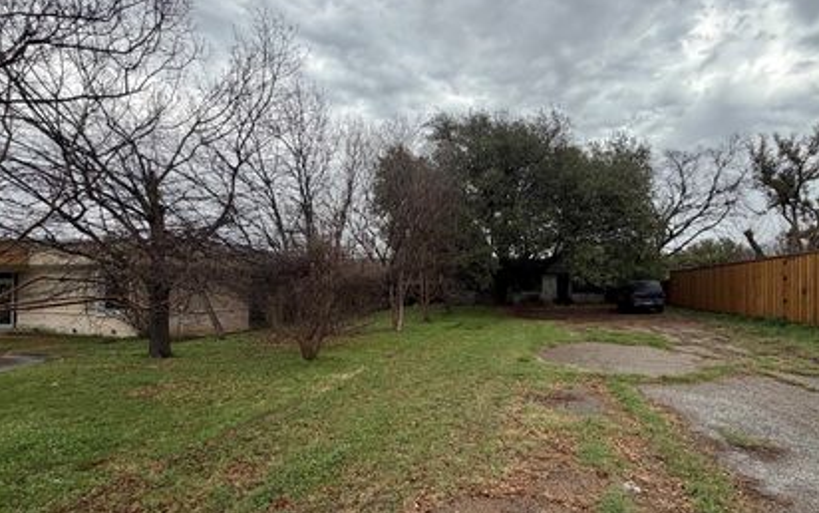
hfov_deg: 90.2
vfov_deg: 64.9
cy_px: 285
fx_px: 402
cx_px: 479
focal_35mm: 18
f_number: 2.2
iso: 40
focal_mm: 2.22
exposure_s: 1/686
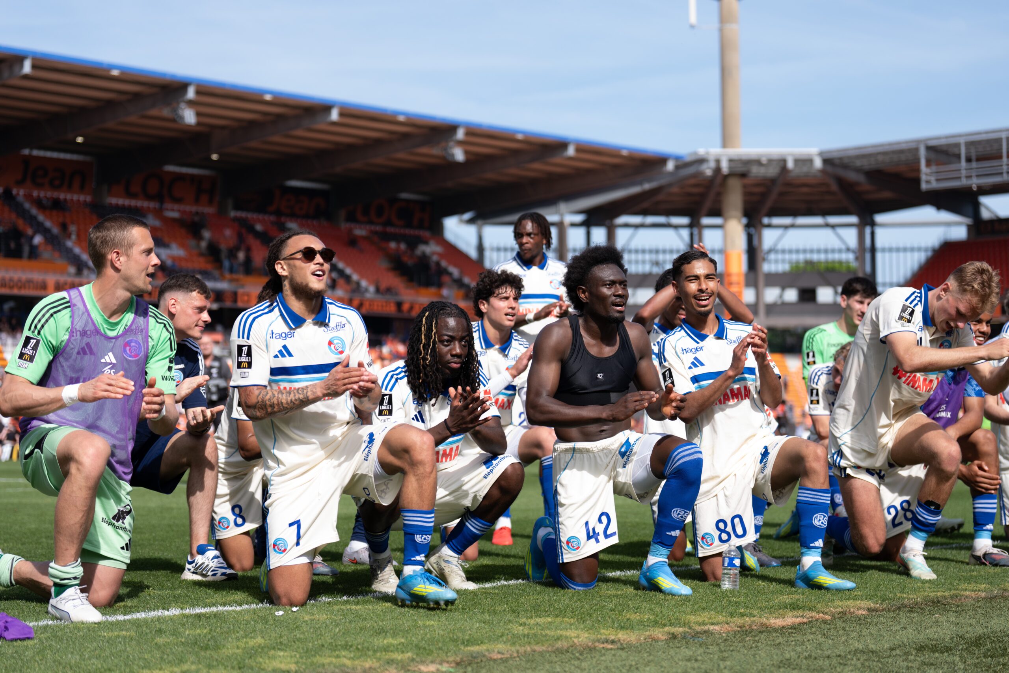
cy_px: 336
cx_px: 504
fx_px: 1962
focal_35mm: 70
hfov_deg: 28.8
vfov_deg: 19.5
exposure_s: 1/1250
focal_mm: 70
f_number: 2.8
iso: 80
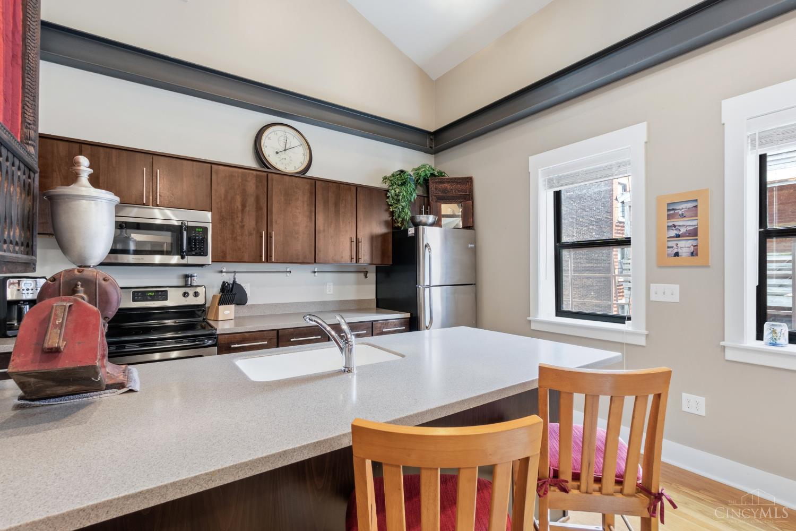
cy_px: 266
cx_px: 398
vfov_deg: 77.3
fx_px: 332
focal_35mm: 15
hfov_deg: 100.4
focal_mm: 10
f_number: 9
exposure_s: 1/6
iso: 400
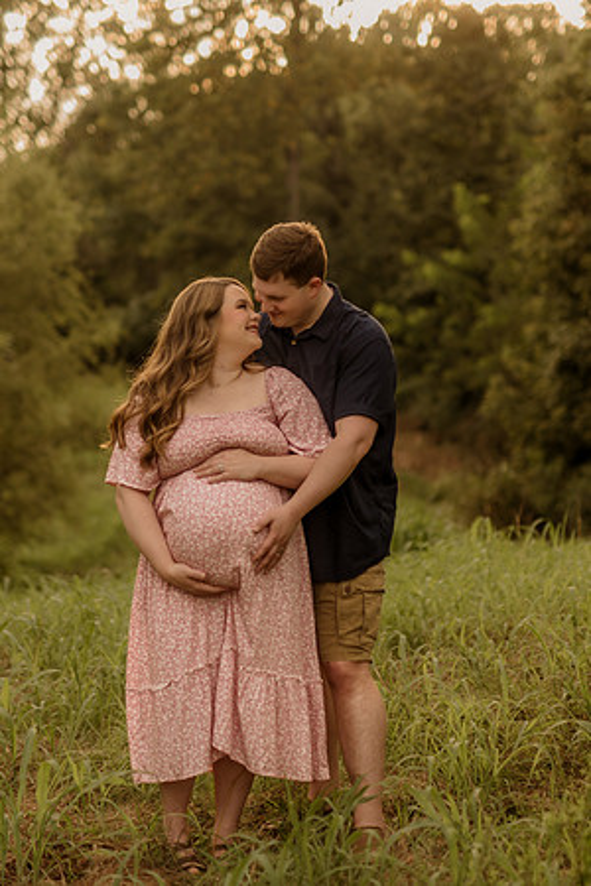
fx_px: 1847
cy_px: 443
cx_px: 296
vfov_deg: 27.0
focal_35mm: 75
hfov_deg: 18.2
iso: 125
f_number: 1.8
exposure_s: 1/640
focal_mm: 50
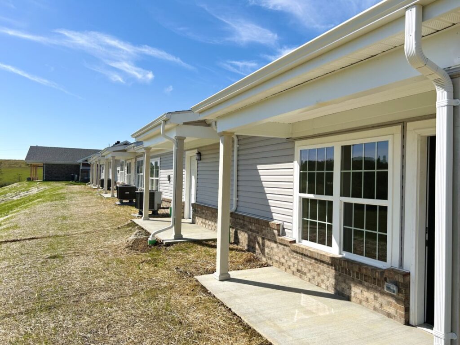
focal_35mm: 26
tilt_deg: +1.9
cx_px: 230
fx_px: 346
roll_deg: -1.2
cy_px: 172
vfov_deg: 53.1
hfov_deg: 67.3
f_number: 1.5
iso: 50
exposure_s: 1/6211
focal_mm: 5.7
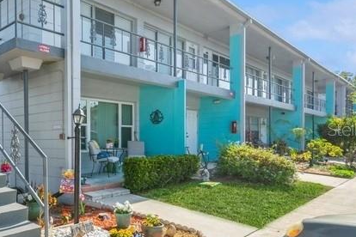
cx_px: 64
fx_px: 287
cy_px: 129
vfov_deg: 44.9
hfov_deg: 58.1
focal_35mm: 29
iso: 200
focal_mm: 10
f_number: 8
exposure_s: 1/320
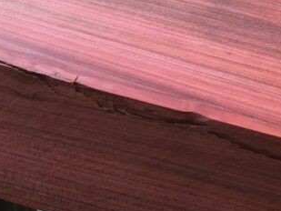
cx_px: 11
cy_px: 85
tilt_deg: -34.9
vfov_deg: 15.4
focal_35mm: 96
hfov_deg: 19.9
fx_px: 780
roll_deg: -7.0
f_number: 2.2
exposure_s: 1/50
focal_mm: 4.15
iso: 32
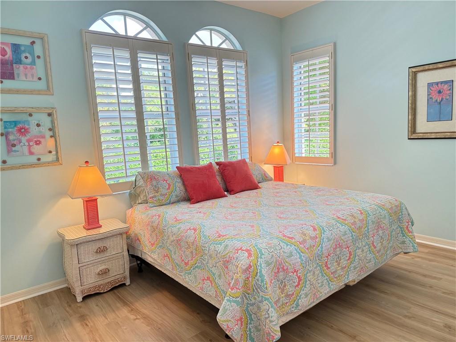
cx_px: 228
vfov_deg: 56.8
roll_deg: +3.5
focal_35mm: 24
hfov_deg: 71.6
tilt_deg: -7.7
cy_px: 171
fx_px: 316
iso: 400
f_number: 1.78
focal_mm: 6.76
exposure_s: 1/120
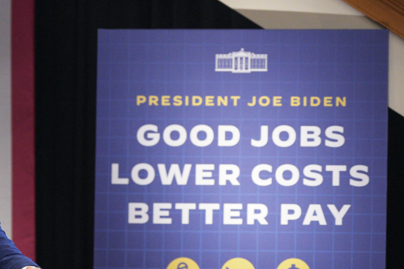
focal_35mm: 312
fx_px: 3501
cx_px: 28
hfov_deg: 6.6
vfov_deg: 4.4
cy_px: 169
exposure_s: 1/640
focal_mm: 151
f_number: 4
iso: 6400
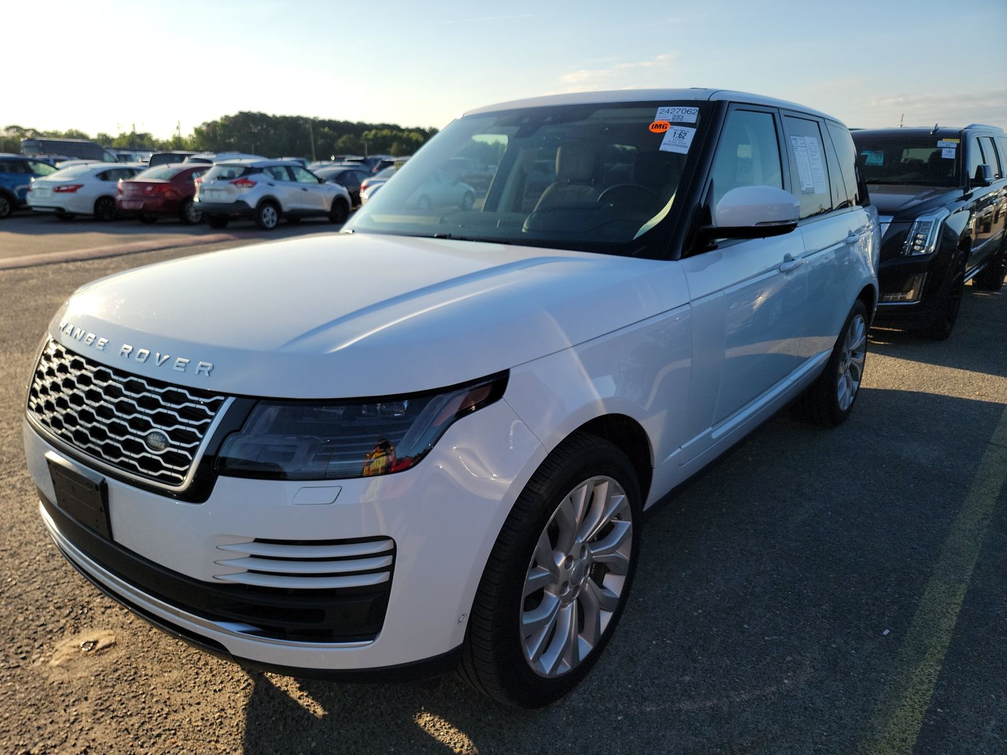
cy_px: 378
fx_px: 698
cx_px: 504
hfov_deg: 71.6
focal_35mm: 24
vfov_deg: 56.8
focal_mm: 6.7
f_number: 1.8
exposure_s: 1/564
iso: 50
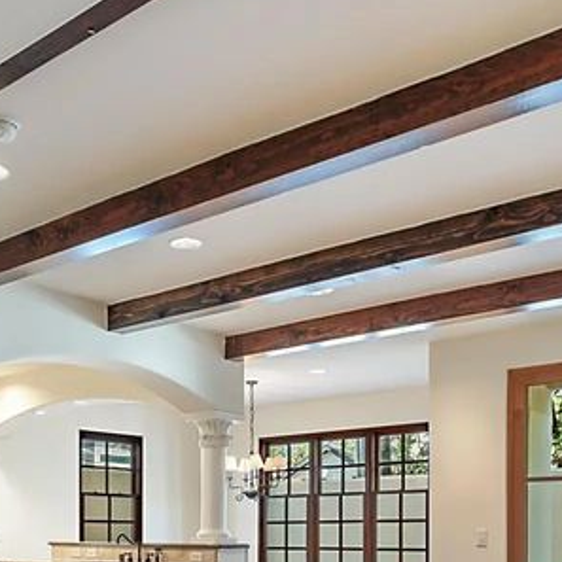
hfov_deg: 37.9
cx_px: 184
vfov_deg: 35.4
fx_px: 808
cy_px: 535
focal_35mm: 44
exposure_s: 1/125
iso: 100
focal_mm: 10
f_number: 5.6
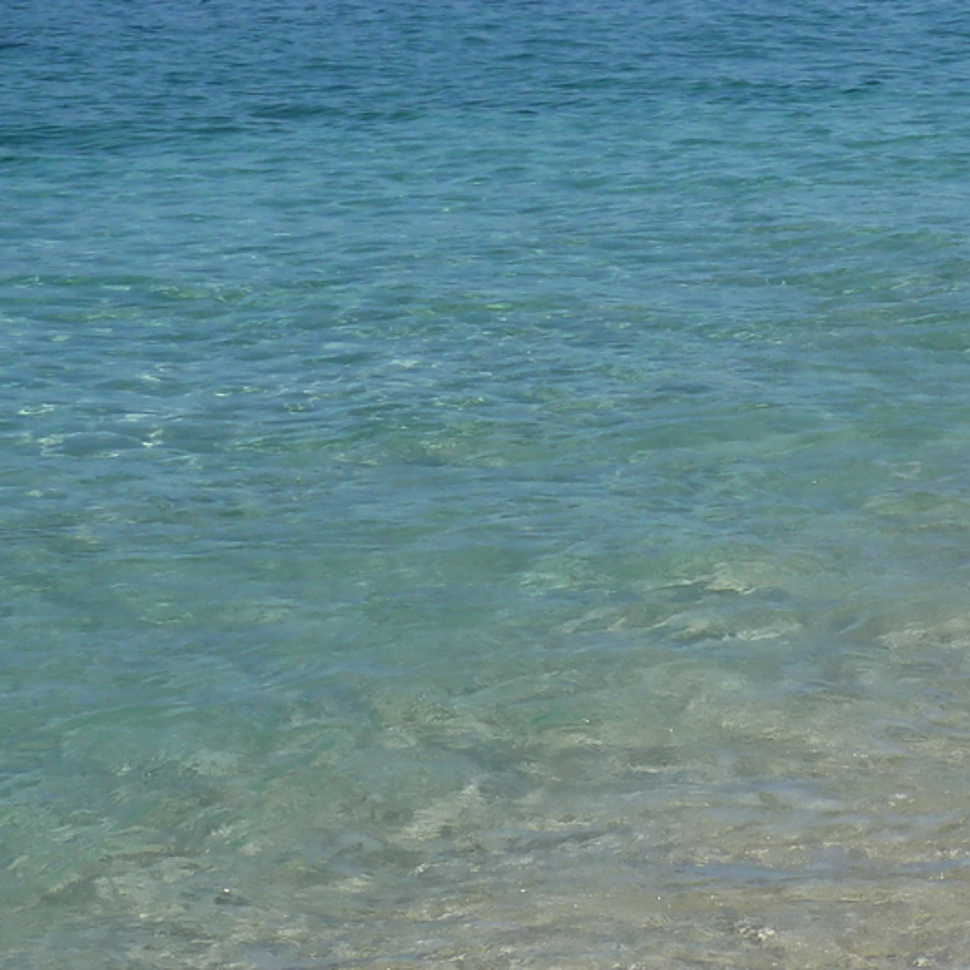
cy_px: 166
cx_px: 757
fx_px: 3709
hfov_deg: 14.8
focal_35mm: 117
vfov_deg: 14.8
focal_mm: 7.3
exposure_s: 1/500
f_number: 5.6
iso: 80
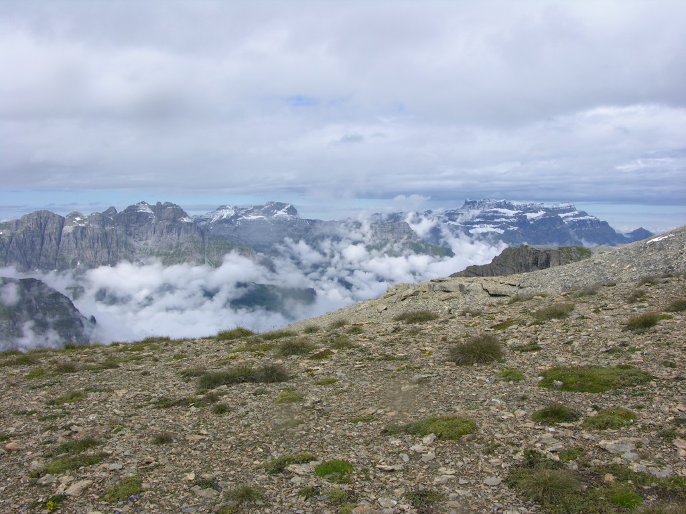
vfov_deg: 40.7
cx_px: 343
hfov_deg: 52.6
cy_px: 257
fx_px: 694
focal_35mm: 35
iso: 50
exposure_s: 1/273
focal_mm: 8.9
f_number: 7.1
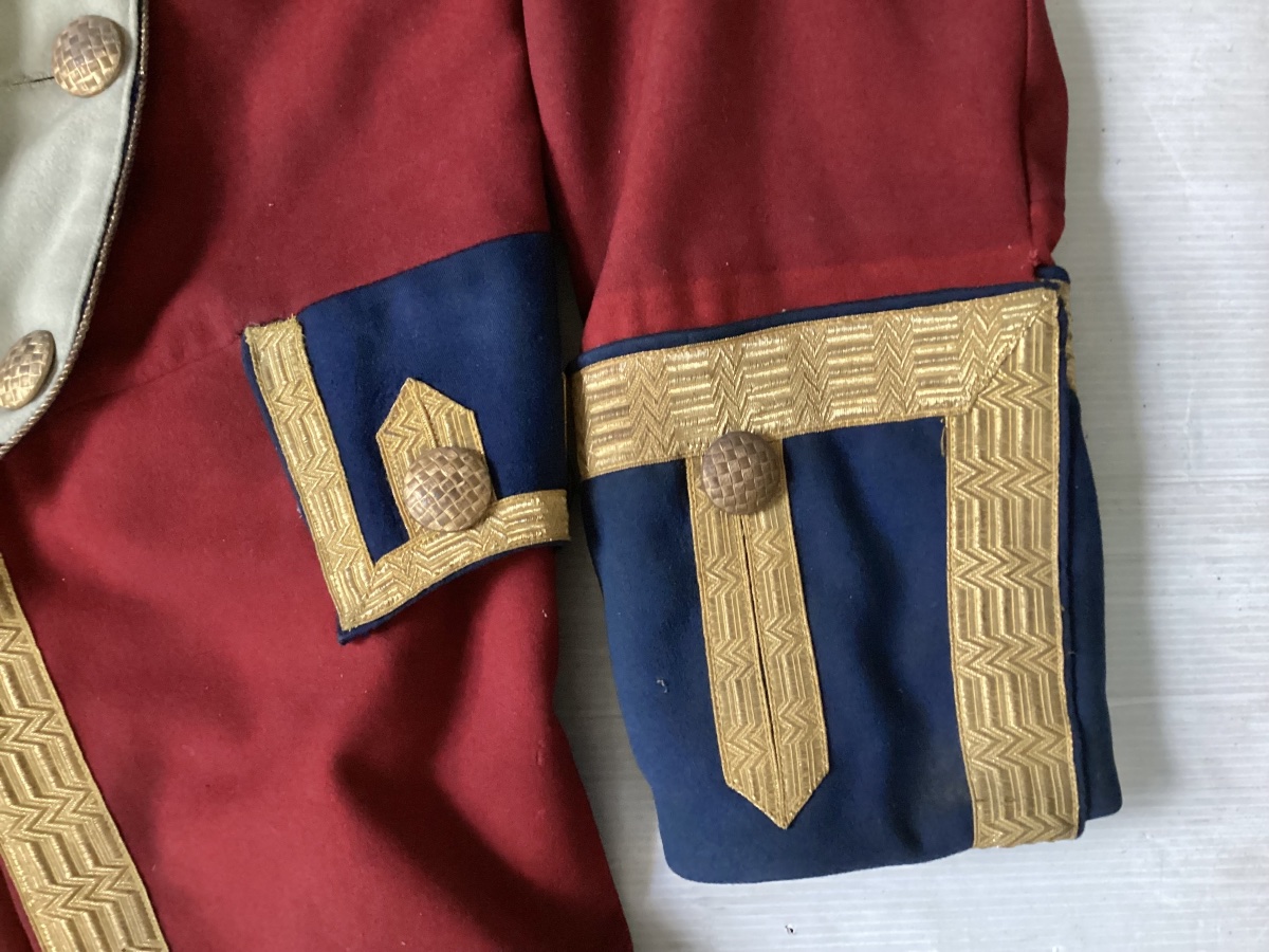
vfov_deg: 45.4
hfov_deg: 58.4
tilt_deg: -86.8
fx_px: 1136
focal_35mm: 31
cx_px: 634
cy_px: 476
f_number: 2.4
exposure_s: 1/20
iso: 800
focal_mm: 3.3
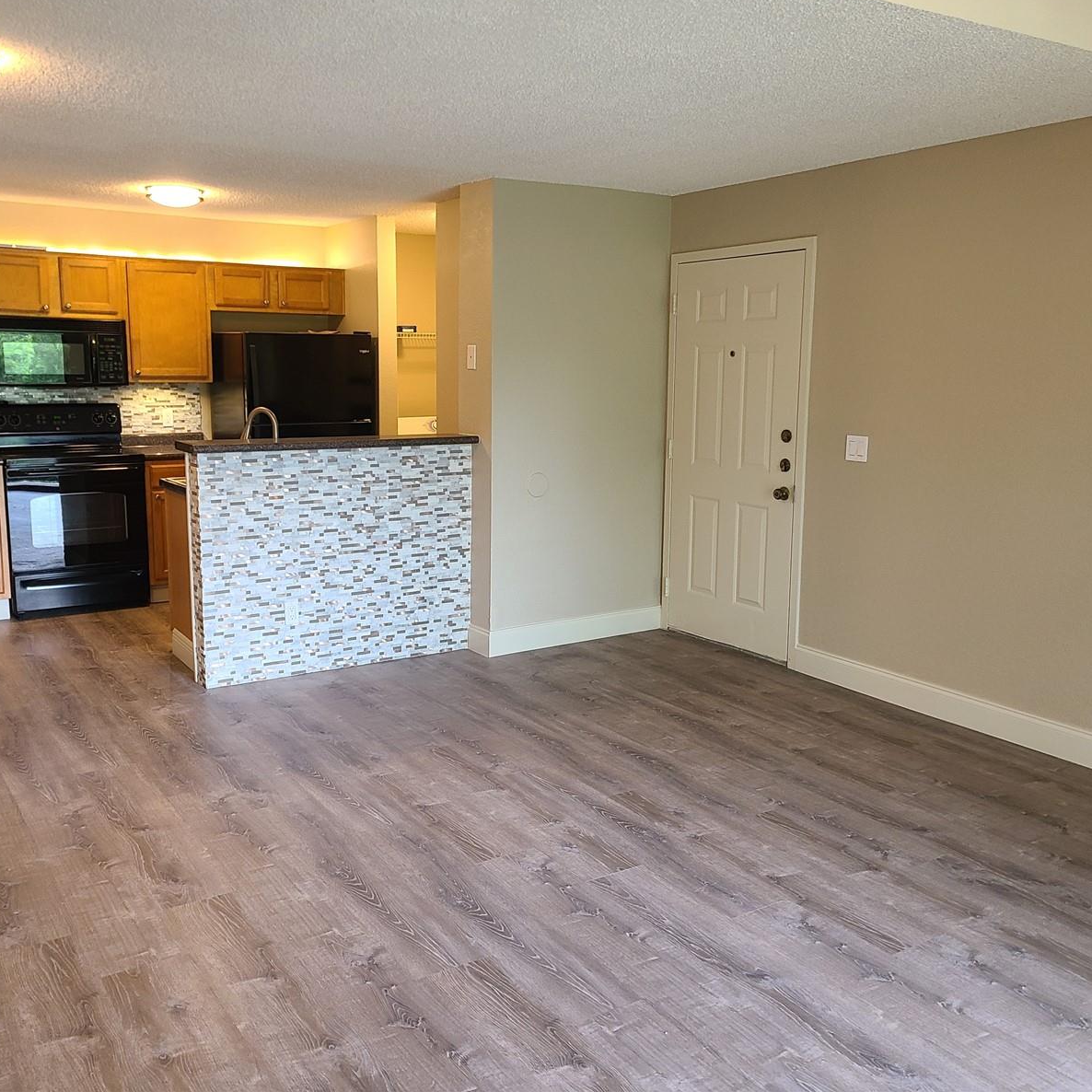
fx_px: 1106
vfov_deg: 52.5
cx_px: 520
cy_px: 540
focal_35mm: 31
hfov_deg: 52.5
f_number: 1.8
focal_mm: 5.4
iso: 160
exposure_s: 1/60
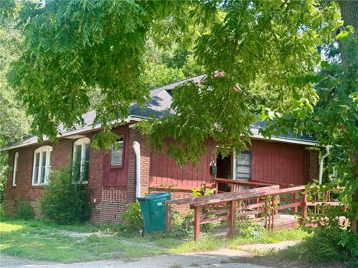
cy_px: 134
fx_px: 496
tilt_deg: +7.7
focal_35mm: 48
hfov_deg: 39.7
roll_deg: -2.4
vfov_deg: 30.3
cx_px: 179
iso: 100
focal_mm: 6.76
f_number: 1.78
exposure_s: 1/810
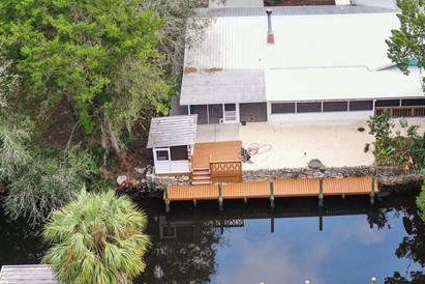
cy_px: -40
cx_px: 299
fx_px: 874
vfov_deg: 17.7
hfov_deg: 27.1
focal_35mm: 74
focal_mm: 10.26
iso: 100
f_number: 4
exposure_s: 1/120
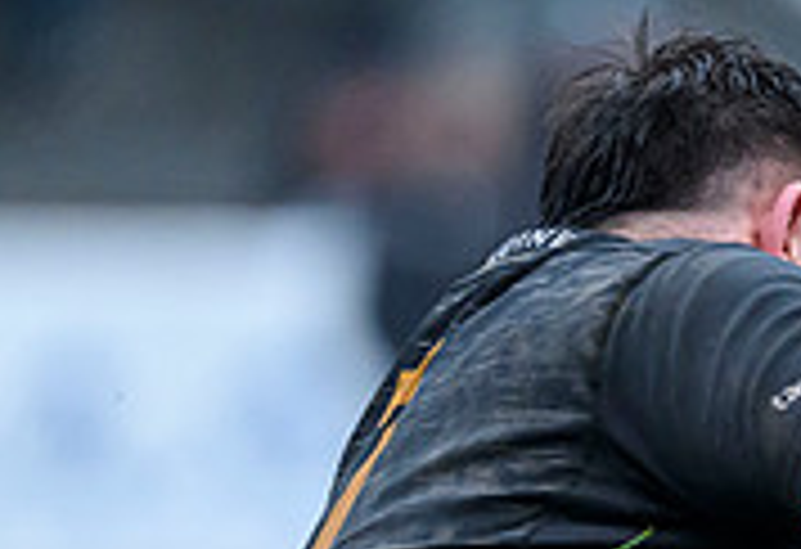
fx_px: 40217
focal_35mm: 1792
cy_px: 1018
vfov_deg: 0.8
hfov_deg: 1.1
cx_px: 1170
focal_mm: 400
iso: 4000
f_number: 3.5
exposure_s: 1/1600
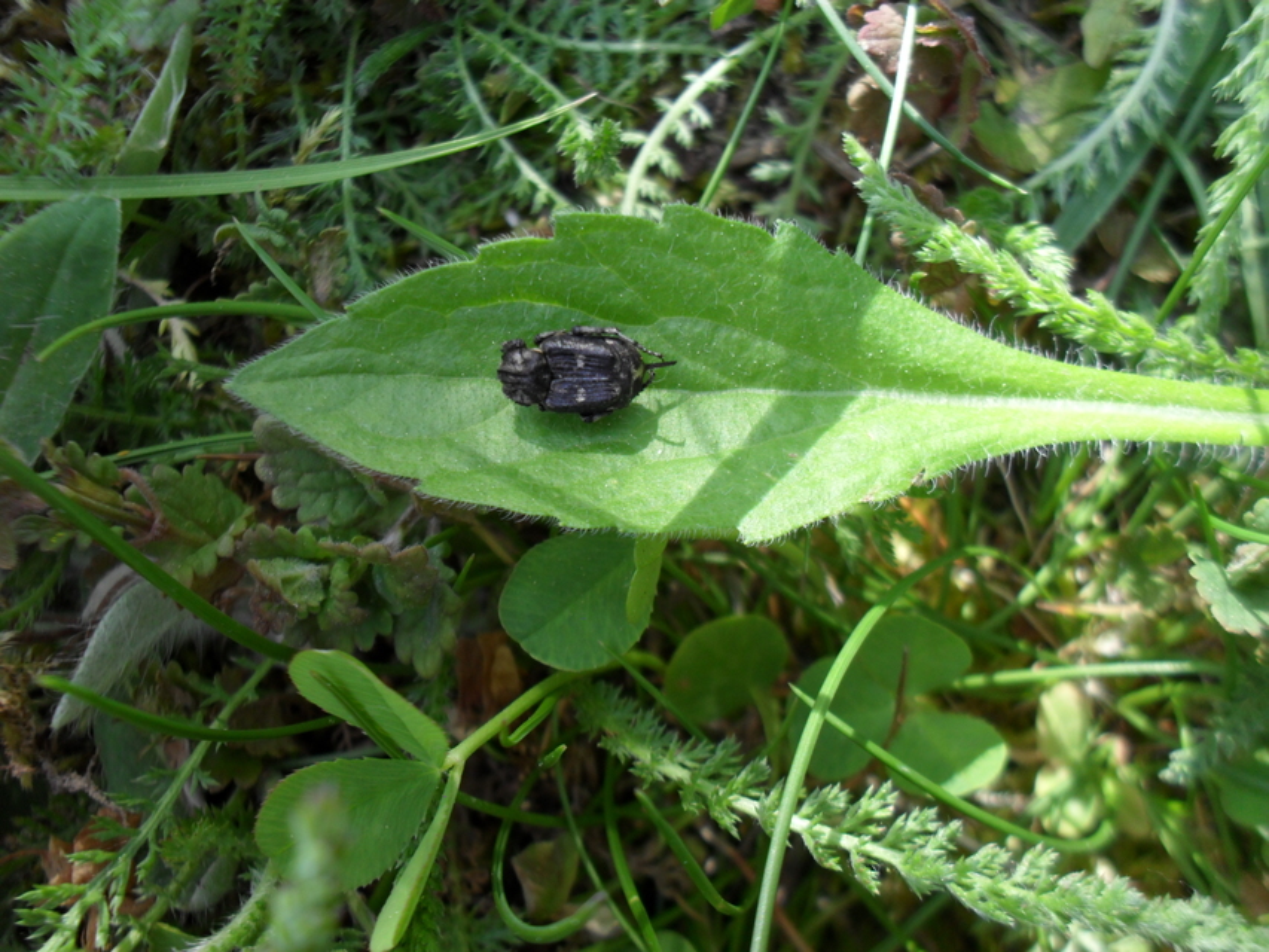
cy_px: 476
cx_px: 634
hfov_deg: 52.6
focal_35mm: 35
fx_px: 1283
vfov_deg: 40.7
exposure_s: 1/45
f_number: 3.2
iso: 100
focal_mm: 6.3
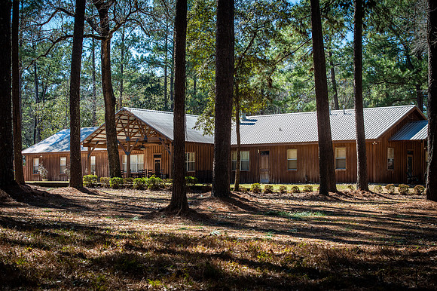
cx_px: 218
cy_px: 146
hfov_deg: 28.9
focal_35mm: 70
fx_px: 849
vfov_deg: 19.4
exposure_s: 1/250
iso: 200
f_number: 7.1
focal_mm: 70
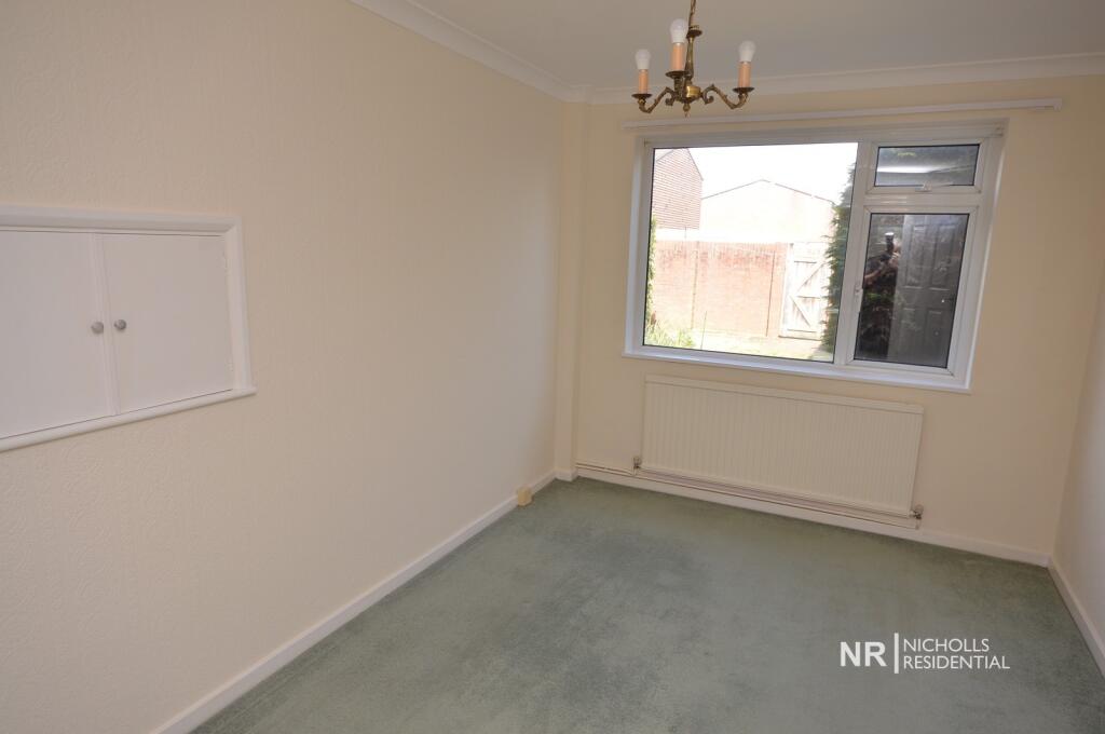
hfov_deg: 81.3
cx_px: 552
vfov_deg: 59.4
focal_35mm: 21
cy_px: 367
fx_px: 644
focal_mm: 14
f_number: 10
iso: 200
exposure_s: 1/30
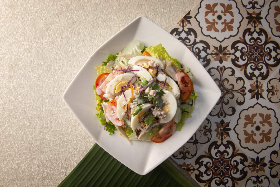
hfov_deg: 73.7
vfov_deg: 53.2
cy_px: 94
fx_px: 187
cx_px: 140
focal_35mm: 24
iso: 125
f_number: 9
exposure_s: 1/160
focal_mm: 24
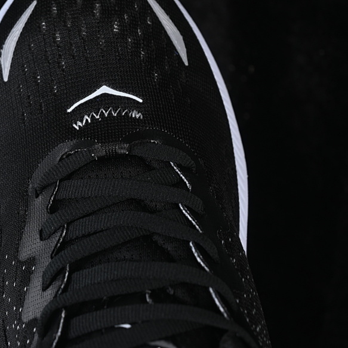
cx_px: 93
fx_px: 1342
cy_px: 150
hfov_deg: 14.7
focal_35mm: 118
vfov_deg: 14.8
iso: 160
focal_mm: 50
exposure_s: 1/60
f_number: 6.3
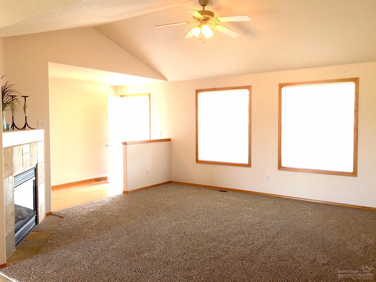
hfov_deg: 61.7
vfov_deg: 48.2
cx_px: 188
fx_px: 315
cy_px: 141
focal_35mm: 29
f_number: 2.2
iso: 32
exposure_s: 1/60
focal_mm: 4.15
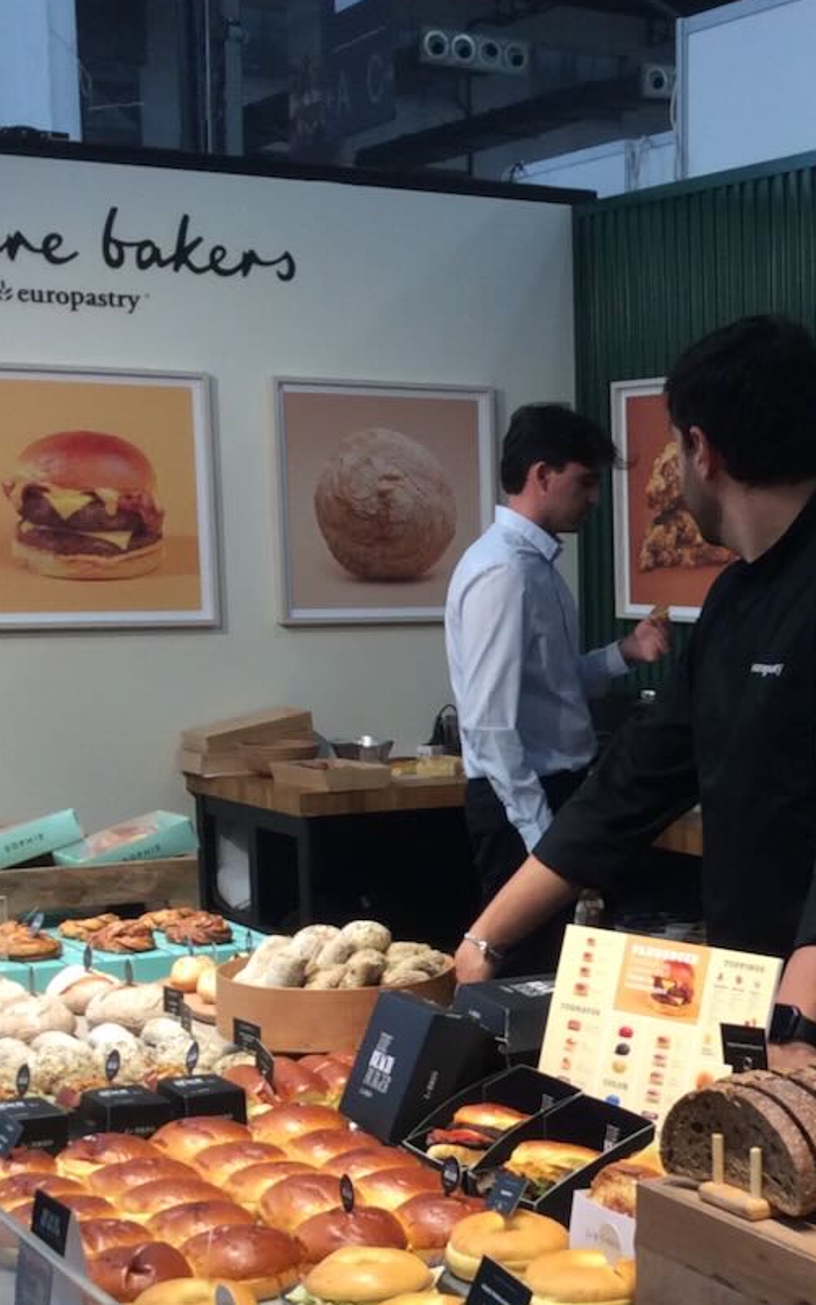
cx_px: 573
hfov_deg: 23.8
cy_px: 705
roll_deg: +2.4
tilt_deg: -7.8
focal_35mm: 54
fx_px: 1920
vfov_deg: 37.5
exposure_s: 1/100
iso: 50
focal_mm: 3.3
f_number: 2.4
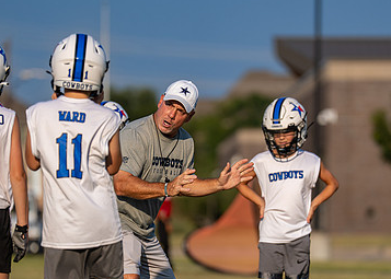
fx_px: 4386
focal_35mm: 395
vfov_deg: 3.6
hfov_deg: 5.1
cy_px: 204
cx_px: 200
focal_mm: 200
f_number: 2.8
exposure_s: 1/2500
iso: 100
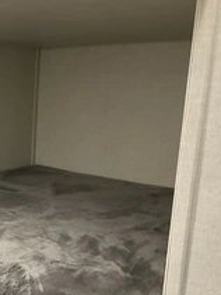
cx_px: -22
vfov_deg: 34.6
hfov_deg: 24.7
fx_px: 469
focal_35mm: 55
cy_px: 197
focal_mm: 3
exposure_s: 1/60
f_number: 1.8
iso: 250
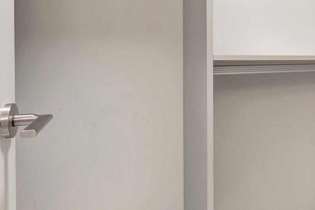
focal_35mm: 37
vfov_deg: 34.9
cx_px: 347
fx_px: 327
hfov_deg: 41.1
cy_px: 54
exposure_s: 1.3
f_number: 9
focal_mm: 16.6
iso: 400
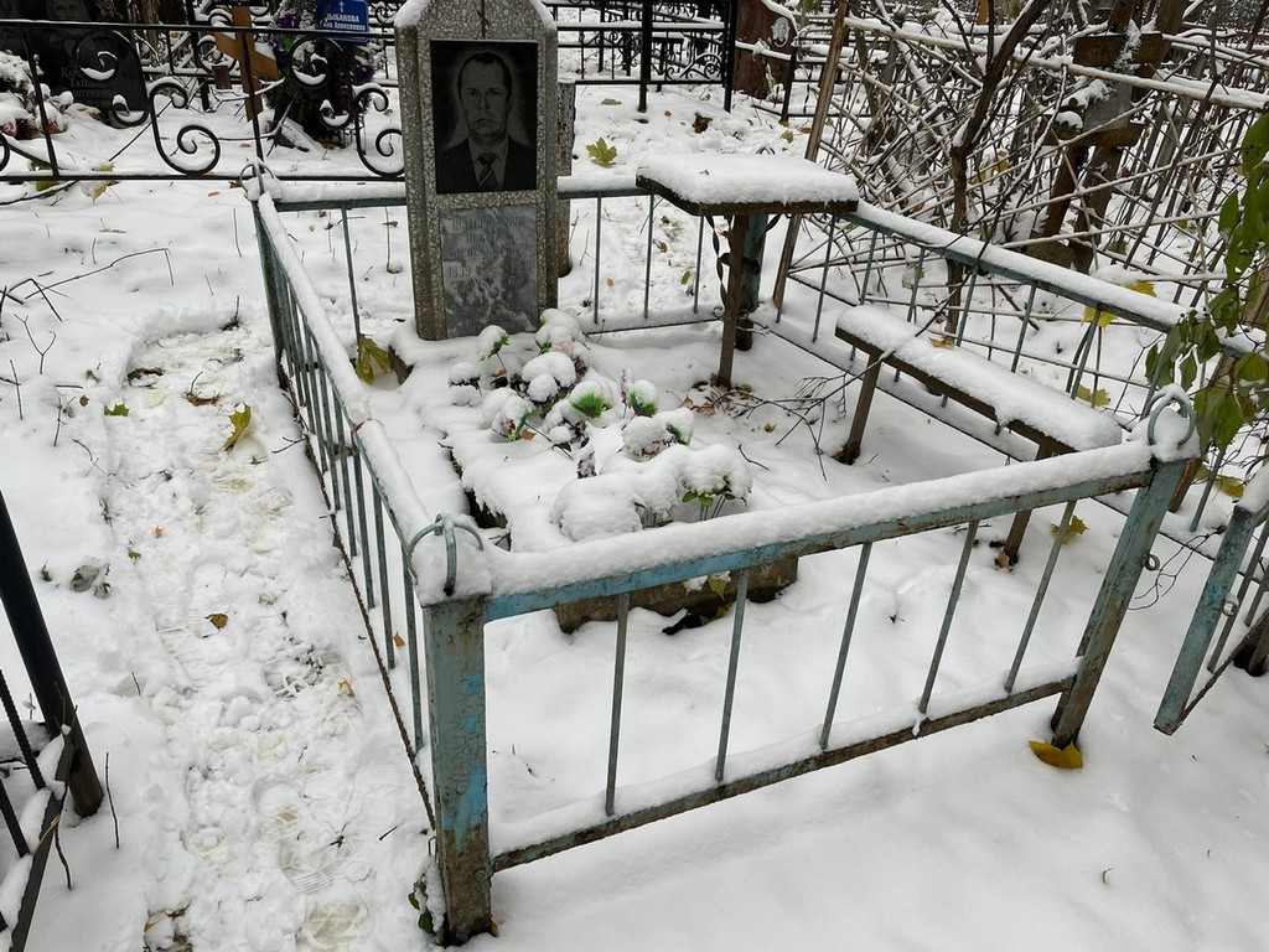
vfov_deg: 53.1
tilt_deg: -28.7
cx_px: 634
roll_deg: -0.4
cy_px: 476
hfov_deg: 67.3
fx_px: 953
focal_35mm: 26
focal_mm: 4.2
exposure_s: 1/190
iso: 32
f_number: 1.6
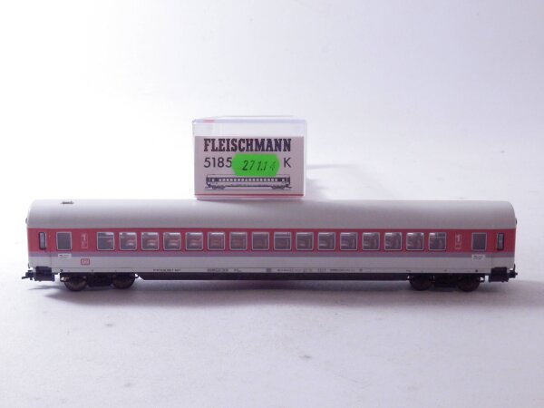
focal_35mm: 66
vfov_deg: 22.3
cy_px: 204
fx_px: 1037
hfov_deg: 29.4
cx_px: 272
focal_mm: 11.9
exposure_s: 1/160
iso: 800
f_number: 4.4
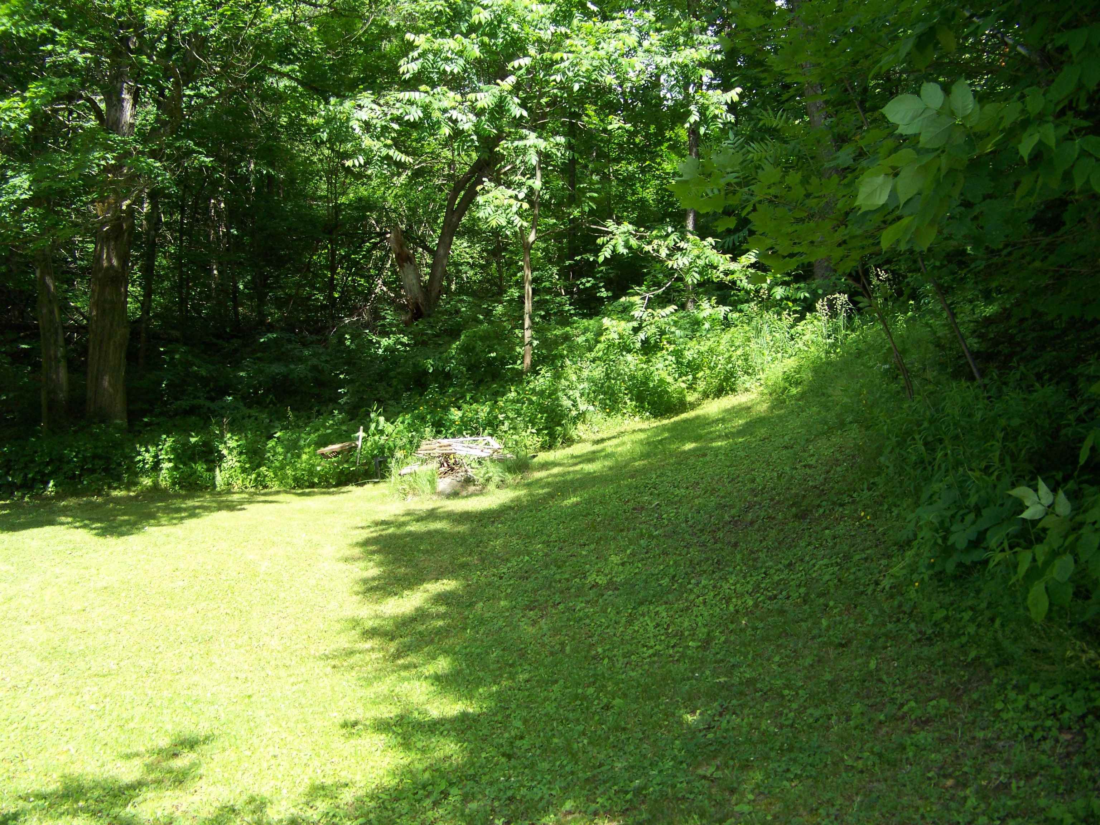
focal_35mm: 36
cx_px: 550
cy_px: 412
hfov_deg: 51.4
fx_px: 1144
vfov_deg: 39.7
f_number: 2.8
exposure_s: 1/250
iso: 69
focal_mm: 5.85
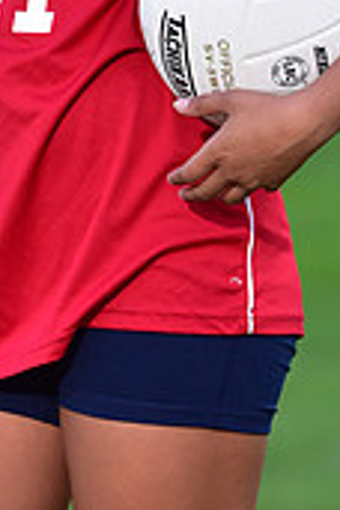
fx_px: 7692
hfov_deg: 2.5
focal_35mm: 543
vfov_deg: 3.8
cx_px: 174
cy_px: -134
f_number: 4.5
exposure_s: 1/250
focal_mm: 160
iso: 400
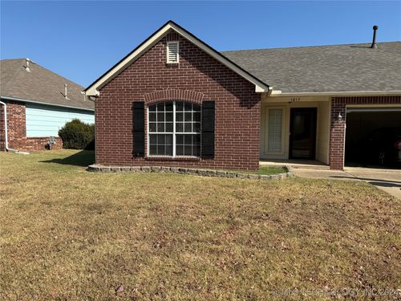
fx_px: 278
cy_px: 150
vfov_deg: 56.8
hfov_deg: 71.6
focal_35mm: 24
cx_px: 200
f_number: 1.78
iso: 80
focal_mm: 6.76
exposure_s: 1/4049
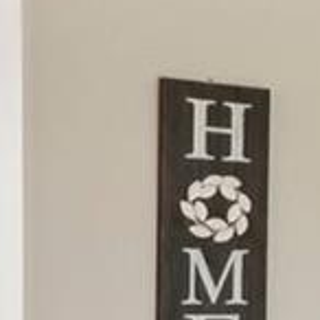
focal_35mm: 149
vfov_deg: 11.7
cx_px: 1333
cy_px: 265
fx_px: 1558
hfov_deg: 7.5
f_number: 8
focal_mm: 16
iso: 400
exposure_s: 1/13
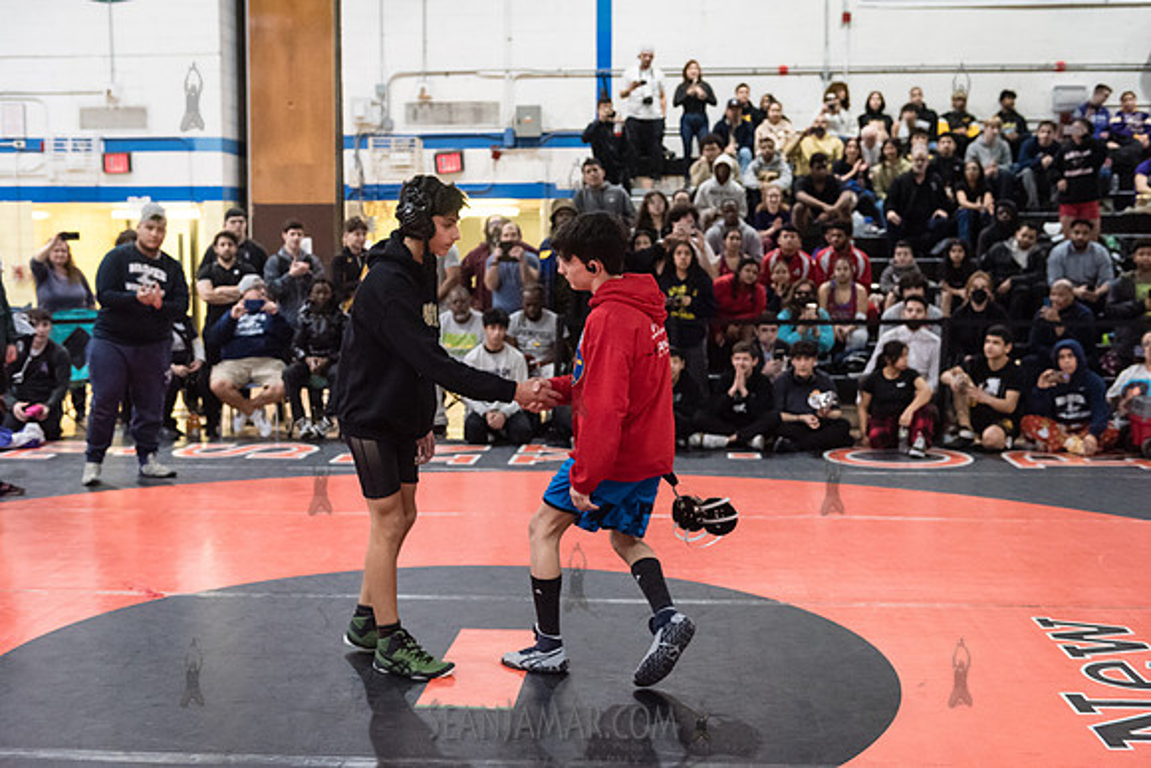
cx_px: 576
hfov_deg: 46.4
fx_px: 1343
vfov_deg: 31.9
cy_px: 384
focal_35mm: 42
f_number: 3.2
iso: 8000
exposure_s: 1/320
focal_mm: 42
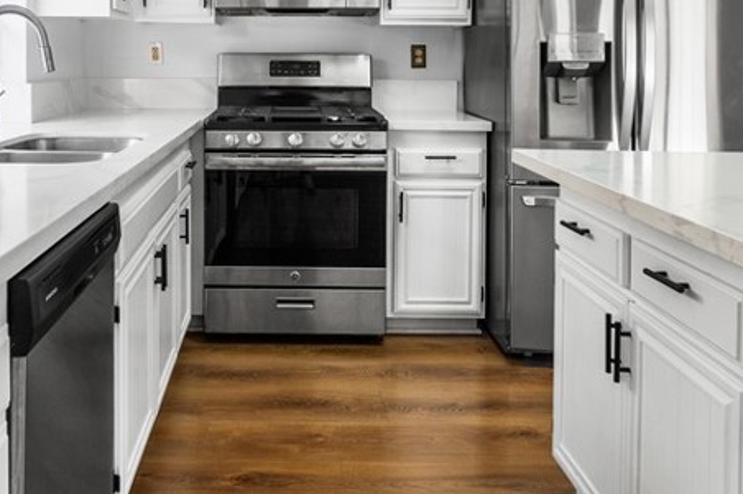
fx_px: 701
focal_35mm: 34
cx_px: 306
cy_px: 61
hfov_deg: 55.5
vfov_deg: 36.7
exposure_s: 1/10
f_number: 7.1
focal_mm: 10
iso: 100
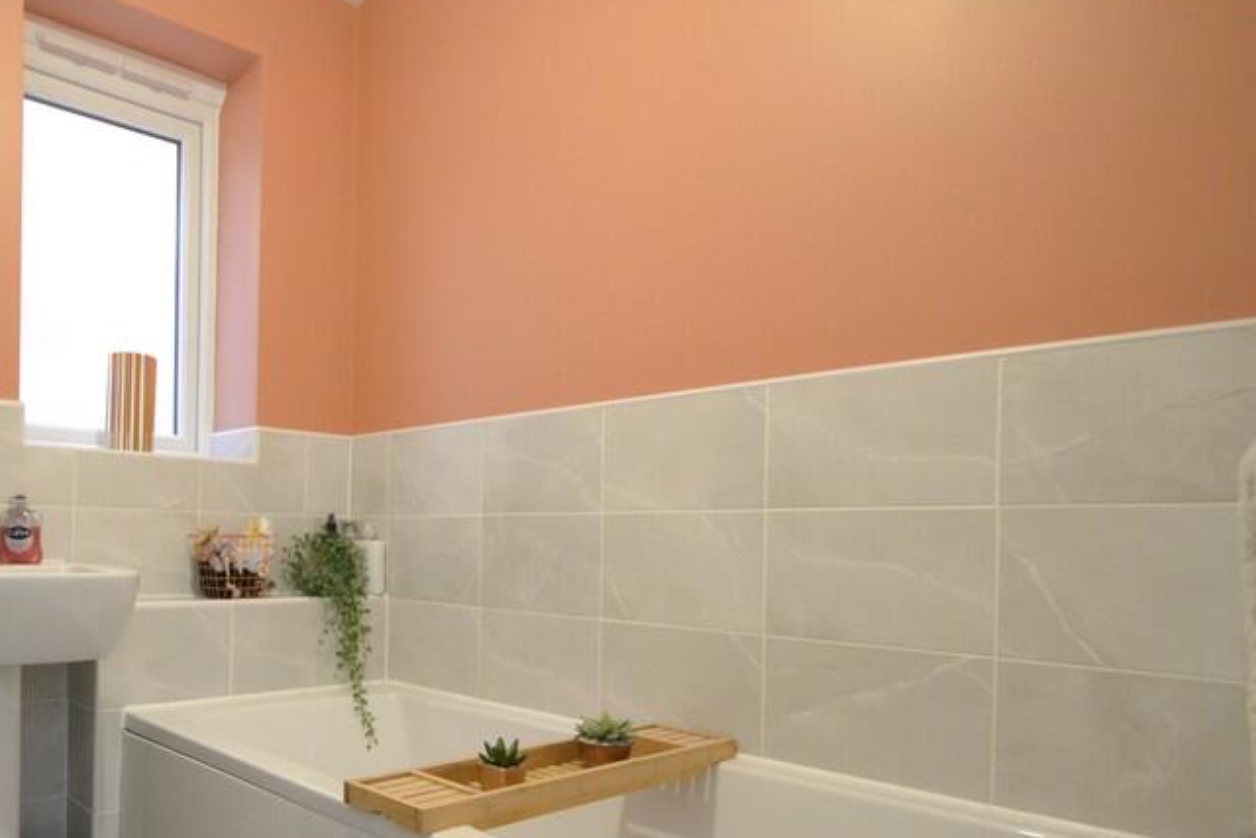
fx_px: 837
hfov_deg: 69.0
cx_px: 318
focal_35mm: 24
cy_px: 521
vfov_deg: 52.6
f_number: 3.5
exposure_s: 1/60
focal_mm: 10
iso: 1800
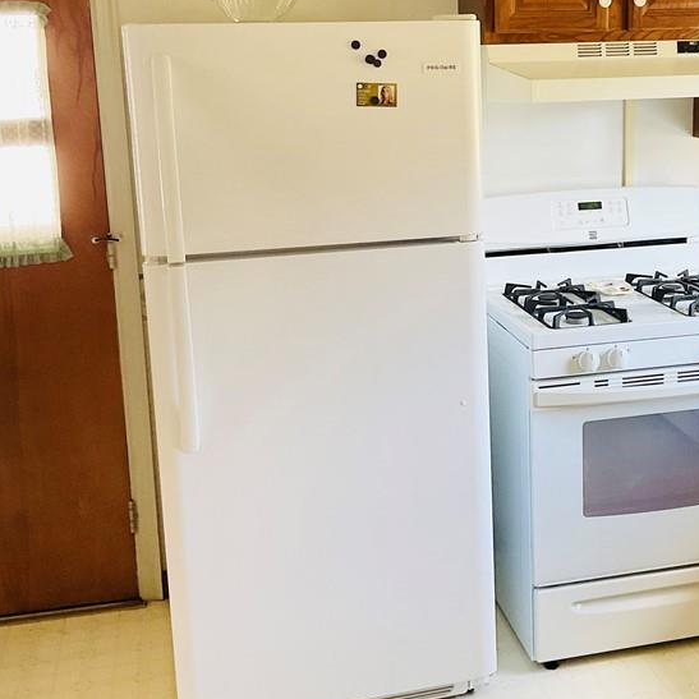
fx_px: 1097
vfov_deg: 35.2
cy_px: 262
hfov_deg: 35.0
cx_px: 469
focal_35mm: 48
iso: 64
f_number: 1.8
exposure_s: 1/77
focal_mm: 3
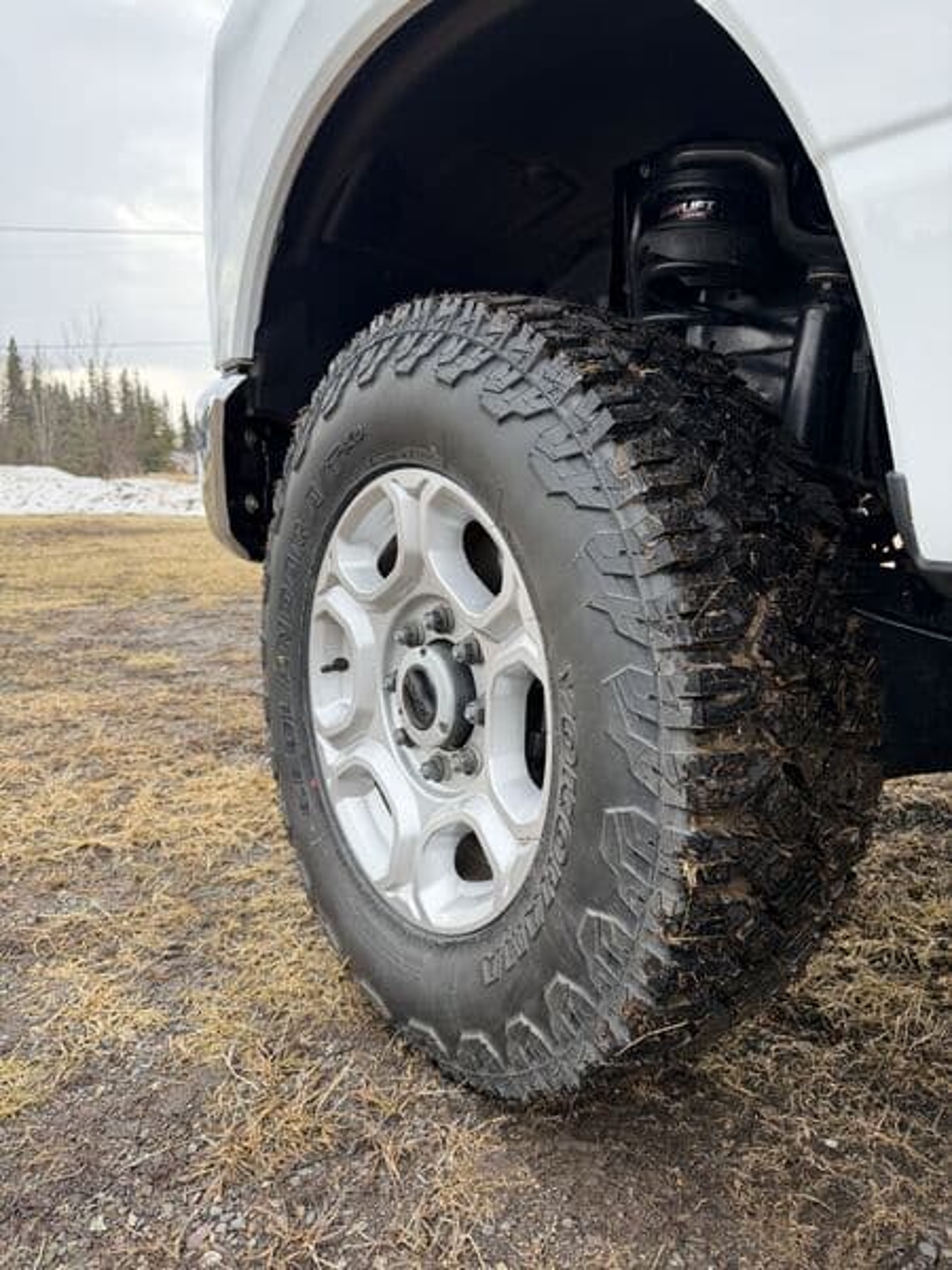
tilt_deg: -10.1
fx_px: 880
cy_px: 635
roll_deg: -1.3
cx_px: 476
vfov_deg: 71.6
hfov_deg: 56.8
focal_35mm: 24
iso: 100
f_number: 1.78
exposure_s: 1/501
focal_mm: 6.76
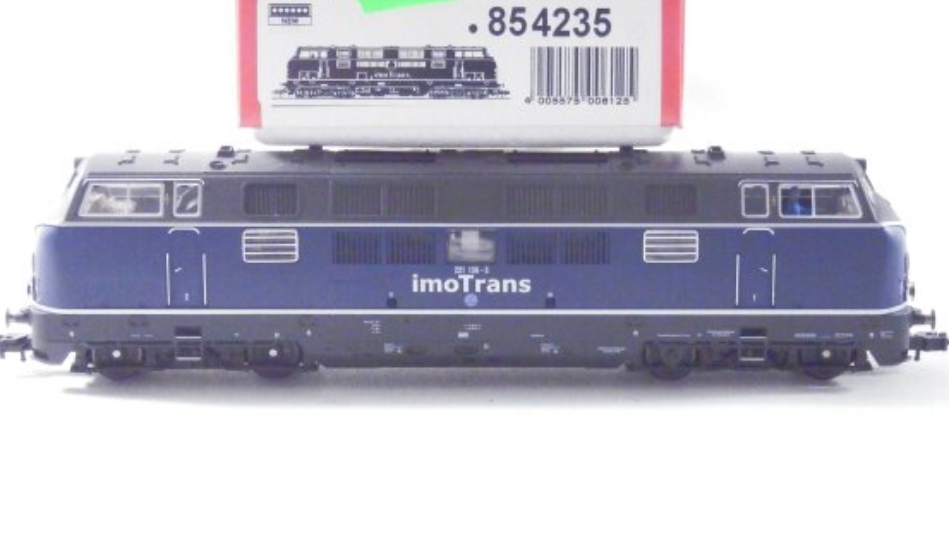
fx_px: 1963
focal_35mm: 78
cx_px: 467
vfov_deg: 15.5
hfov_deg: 27.2
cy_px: 225
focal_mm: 11.9
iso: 3200
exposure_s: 1/160
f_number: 4.4
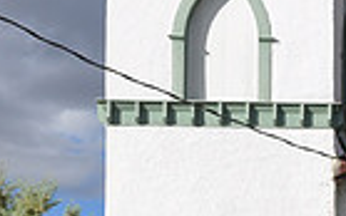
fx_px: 1924
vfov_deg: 6.4
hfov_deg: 9.8
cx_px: 602
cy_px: 259
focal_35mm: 204
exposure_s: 1/160
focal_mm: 32
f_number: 13
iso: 200
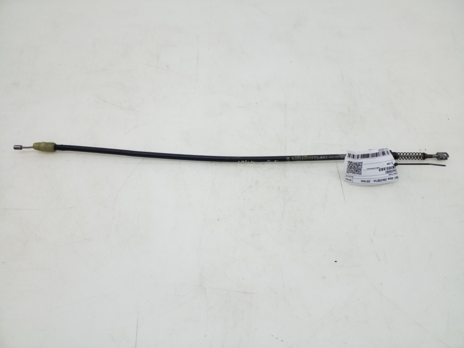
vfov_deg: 51.4
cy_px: 174
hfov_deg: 65.3
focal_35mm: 27
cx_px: 232
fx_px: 362
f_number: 1.9
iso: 80
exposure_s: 1/50
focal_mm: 3.6
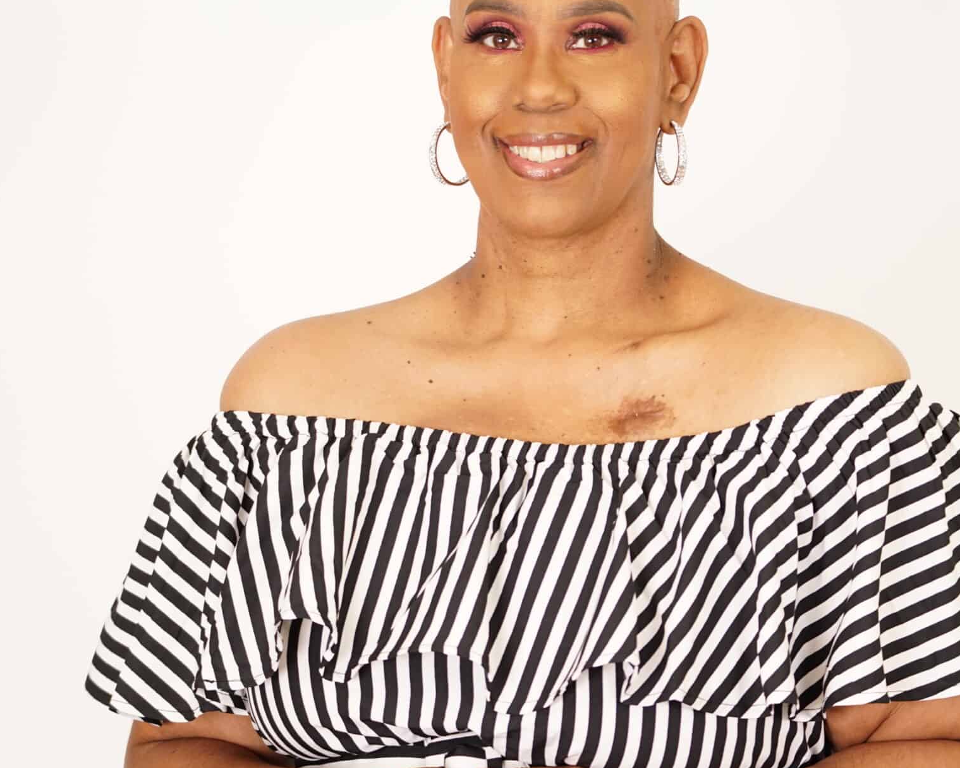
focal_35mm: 155
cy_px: 352
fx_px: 4404
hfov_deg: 12.4
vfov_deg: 10.0
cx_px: 552
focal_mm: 98
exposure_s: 1/60
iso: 320
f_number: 4.5
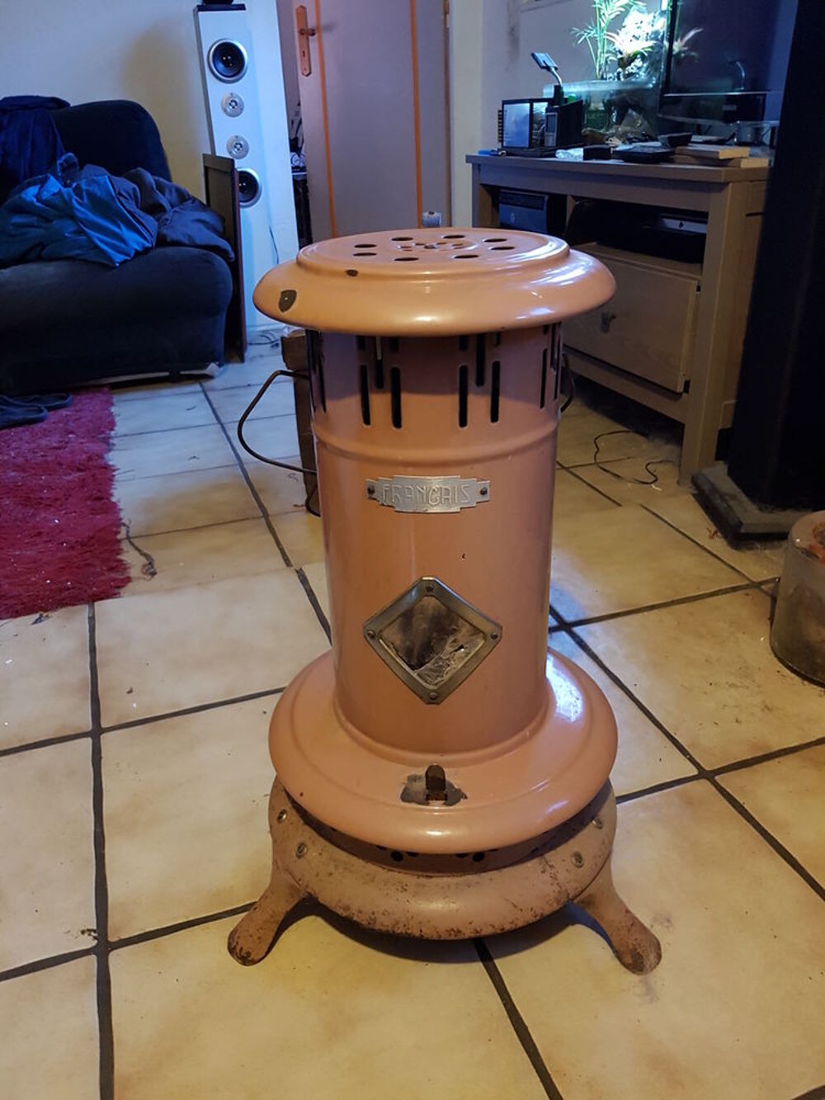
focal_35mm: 26
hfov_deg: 53.1
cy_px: 550
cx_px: 412
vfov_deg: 67.3
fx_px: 826
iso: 250
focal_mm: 4.2
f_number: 1.7
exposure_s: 1/10
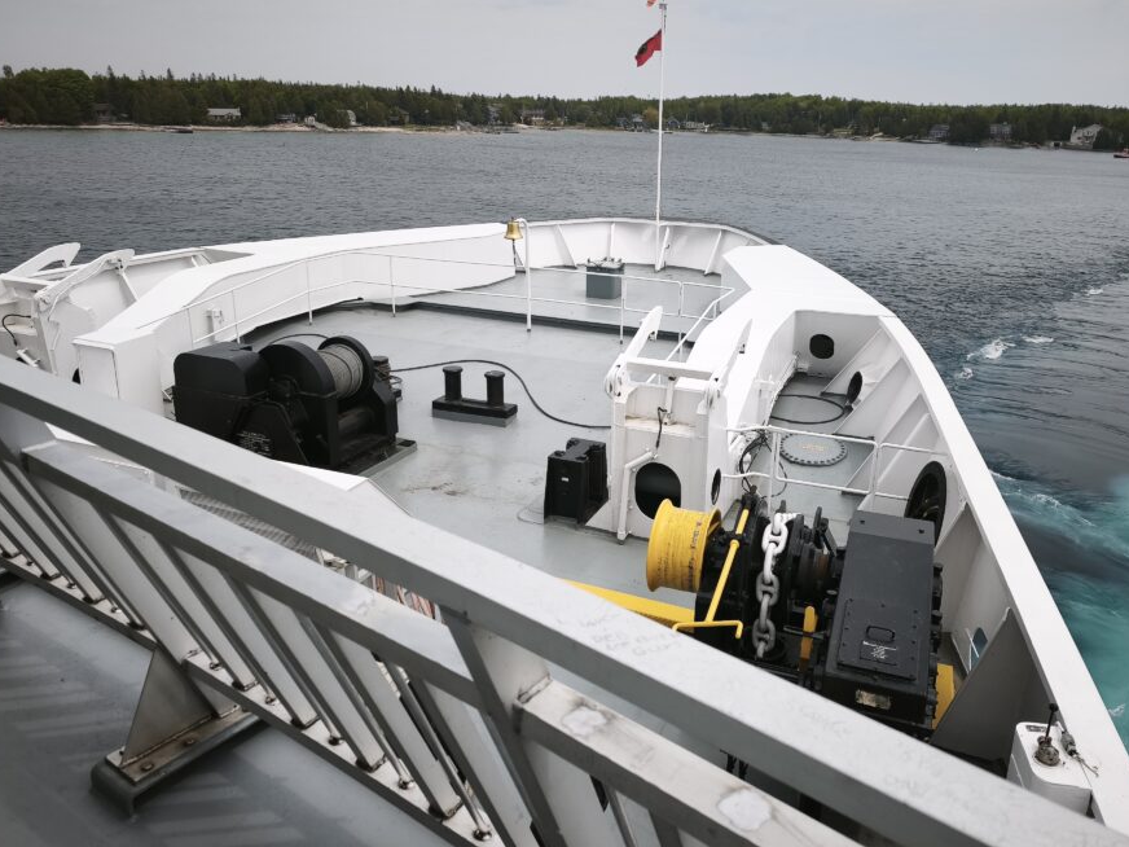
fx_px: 881
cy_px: 412
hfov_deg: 65.2
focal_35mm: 27
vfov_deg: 51.3
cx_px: 606
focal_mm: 6.45
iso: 50
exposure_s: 1/2392
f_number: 1.62
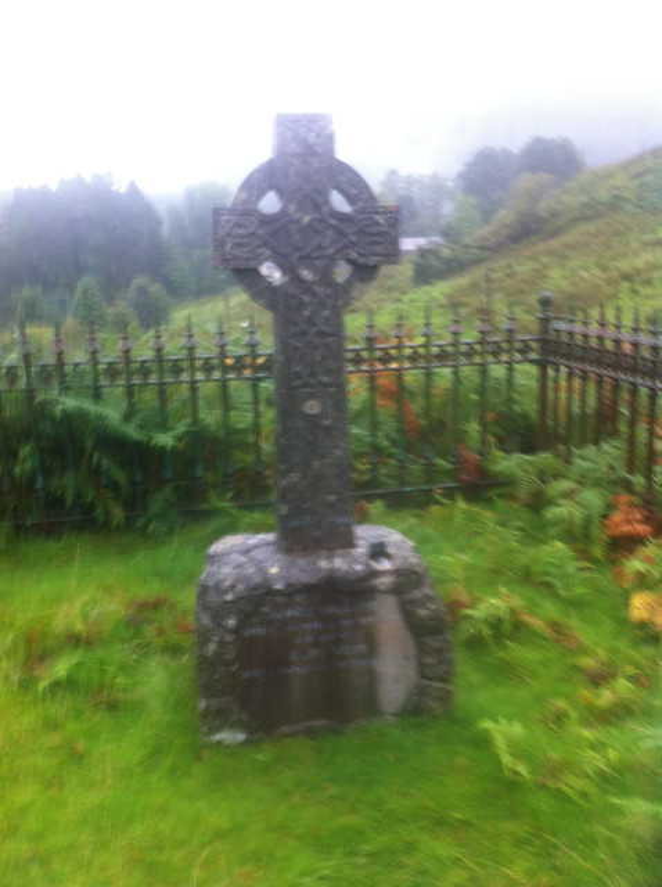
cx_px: 331
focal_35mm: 35
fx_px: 895
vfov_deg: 52.7
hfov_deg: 40.6
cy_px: 444
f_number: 2.8
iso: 100
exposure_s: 1/15
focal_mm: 3.85
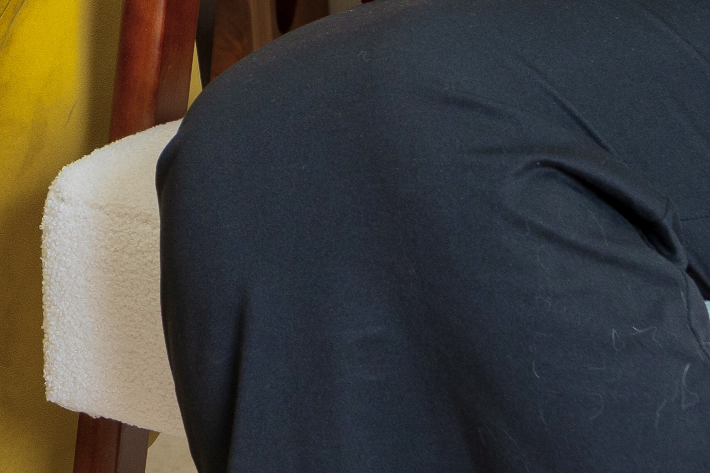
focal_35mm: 215
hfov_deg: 9.1
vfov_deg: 6.1
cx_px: -640
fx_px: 4244
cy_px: -624
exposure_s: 1/125
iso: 250
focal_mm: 40.8
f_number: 5
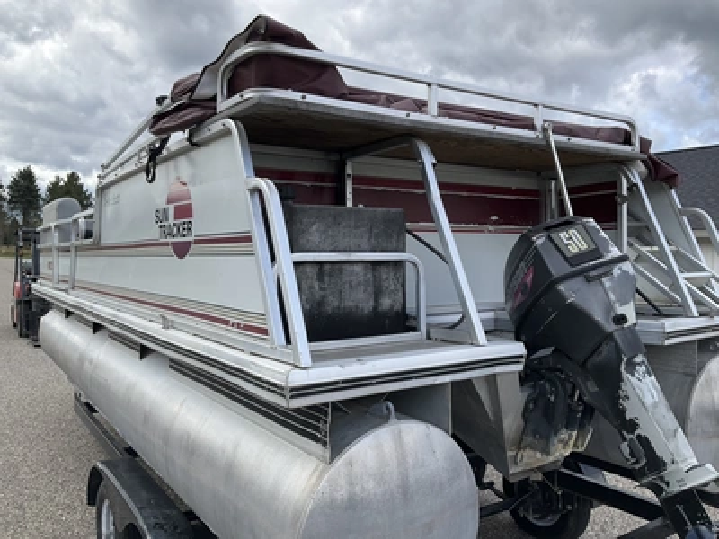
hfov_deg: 61.7
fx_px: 602
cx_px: 360
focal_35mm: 29
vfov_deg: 48.2
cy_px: 270
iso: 25
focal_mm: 3
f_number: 1.8
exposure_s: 1/912
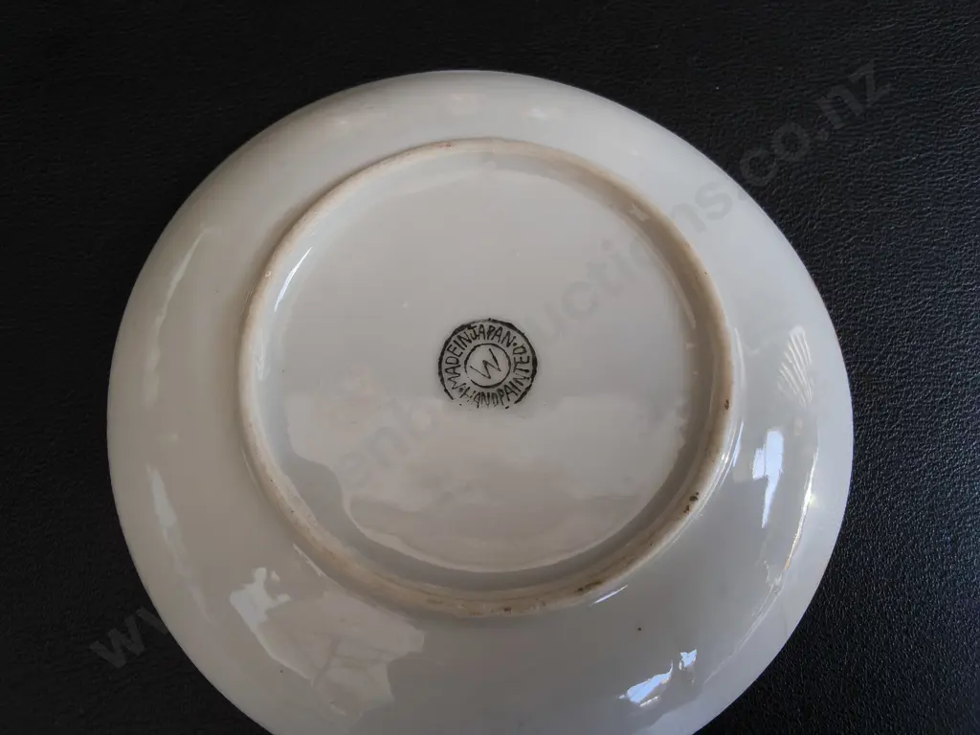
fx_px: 764
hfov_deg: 65.3
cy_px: 368
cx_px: 490
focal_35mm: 27
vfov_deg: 51.4
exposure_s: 1/109
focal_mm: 2.87
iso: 32
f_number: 2
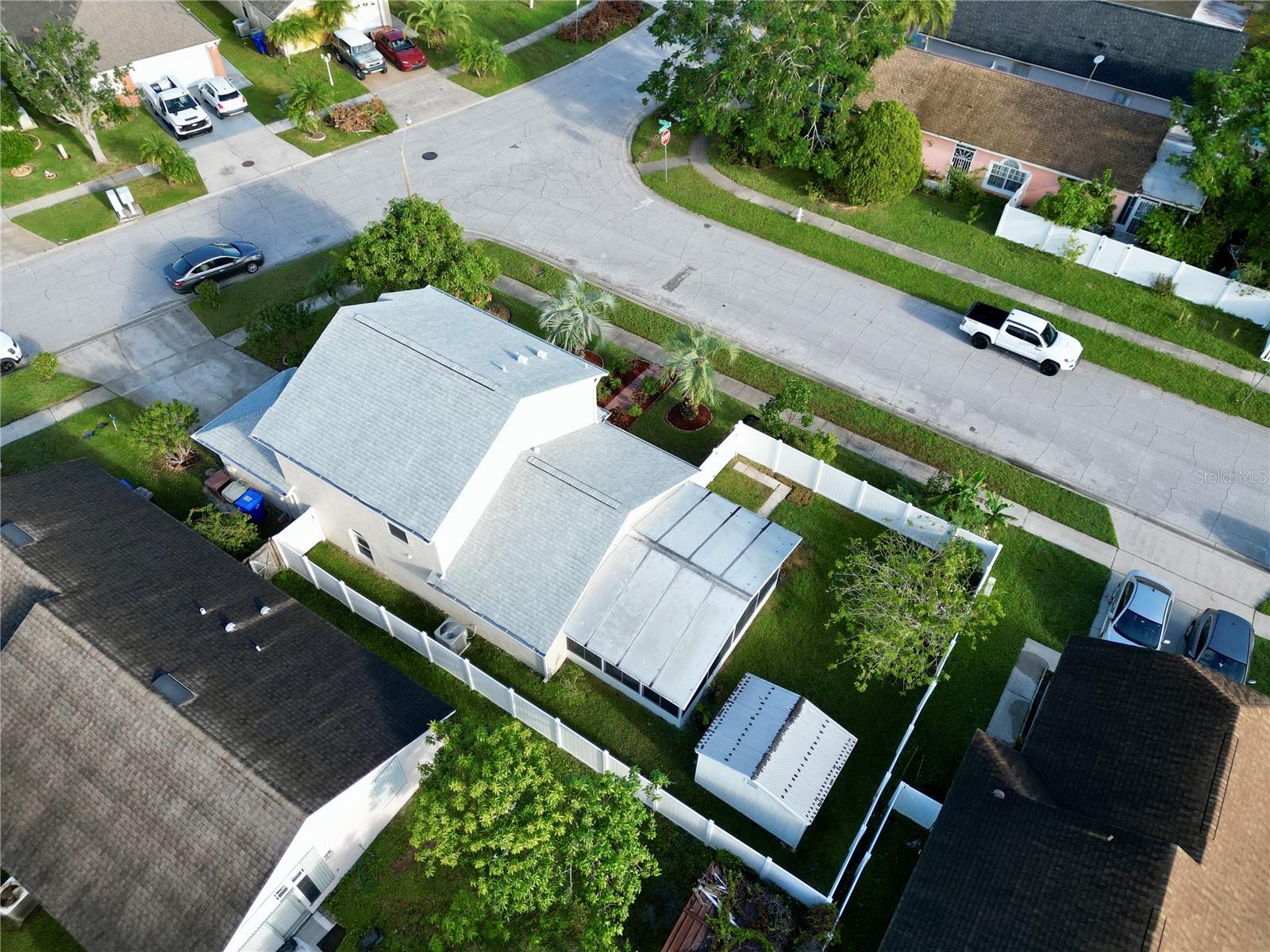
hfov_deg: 71.6
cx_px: 635
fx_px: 881
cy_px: 476
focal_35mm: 24
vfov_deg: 56.8
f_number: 1.7
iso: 100
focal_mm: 6.72
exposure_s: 1/725
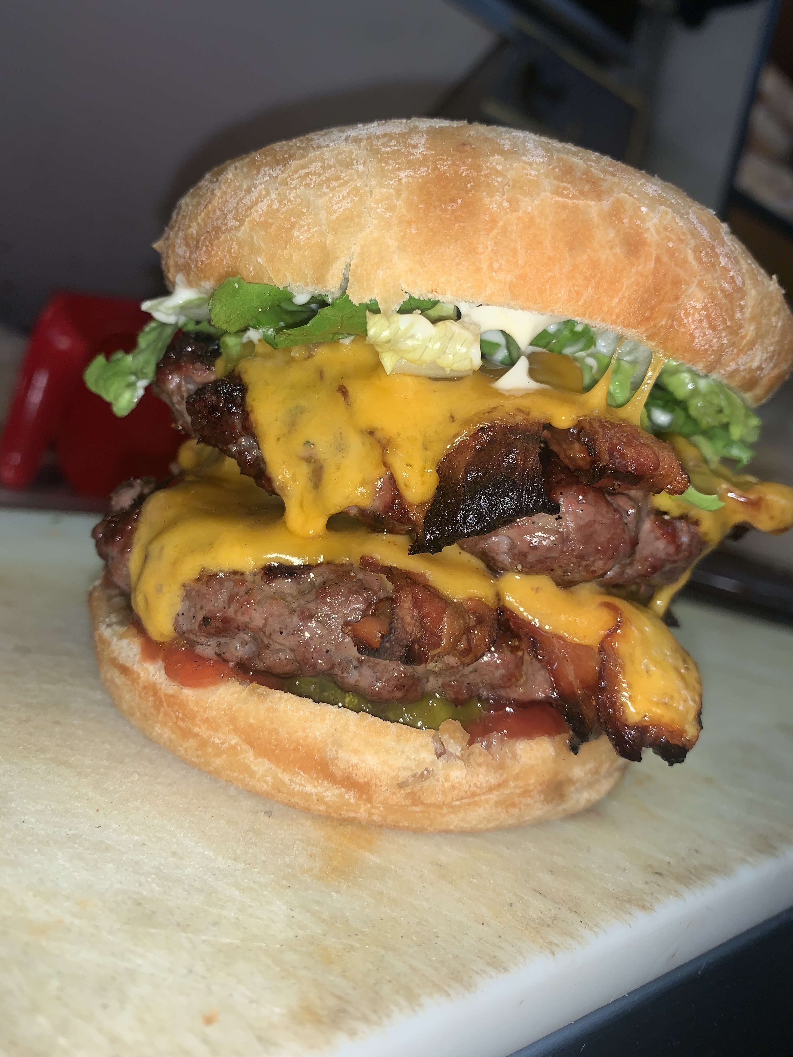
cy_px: 528
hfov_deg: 53.1
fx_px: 794
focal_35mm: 26
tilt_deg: -7.0
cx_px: 396
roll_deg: -12.2
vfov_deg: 67.3
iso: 25
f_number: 1.8
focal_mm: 4.25
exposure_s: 1/60
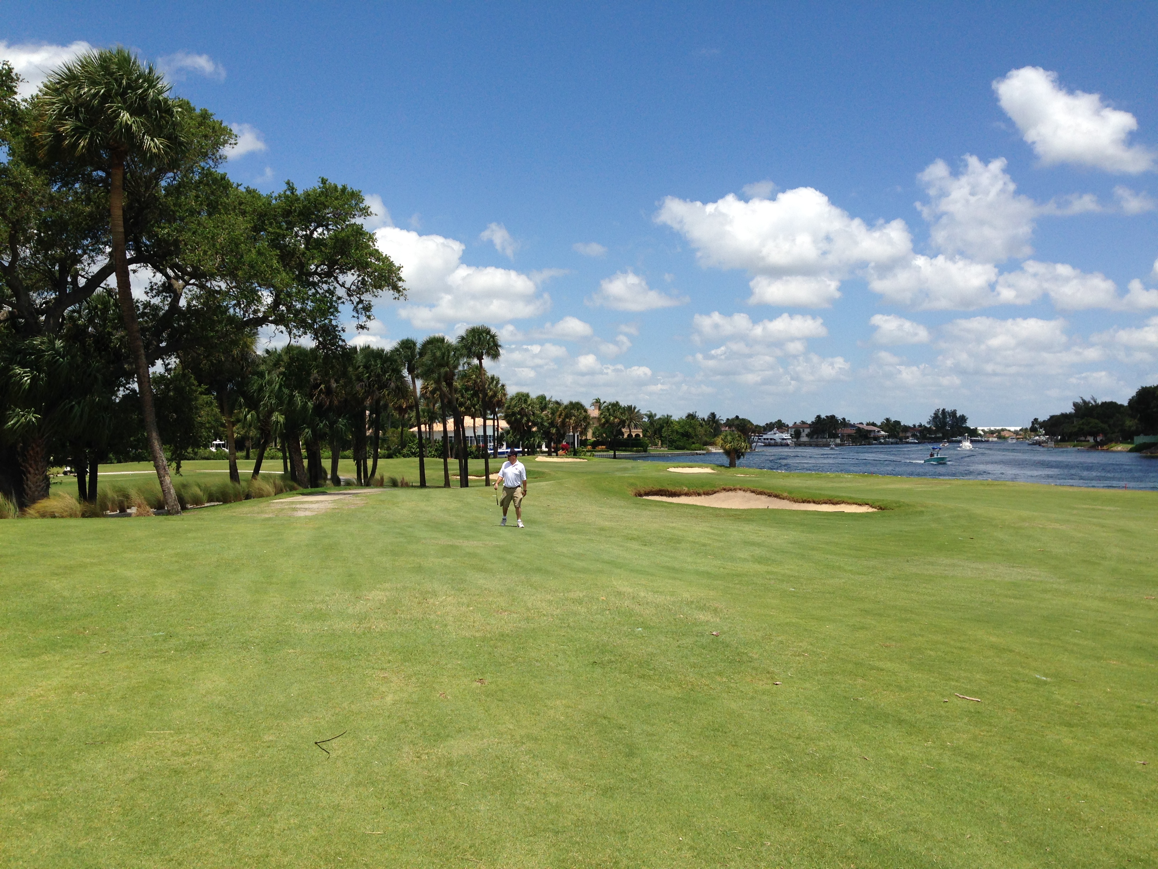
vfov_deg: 42.9
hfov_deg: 55.4
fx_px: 1104
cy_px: 434
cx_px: 579
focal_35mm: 33
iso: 50
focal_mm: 4.12
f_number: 2.4
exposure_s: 1/2584
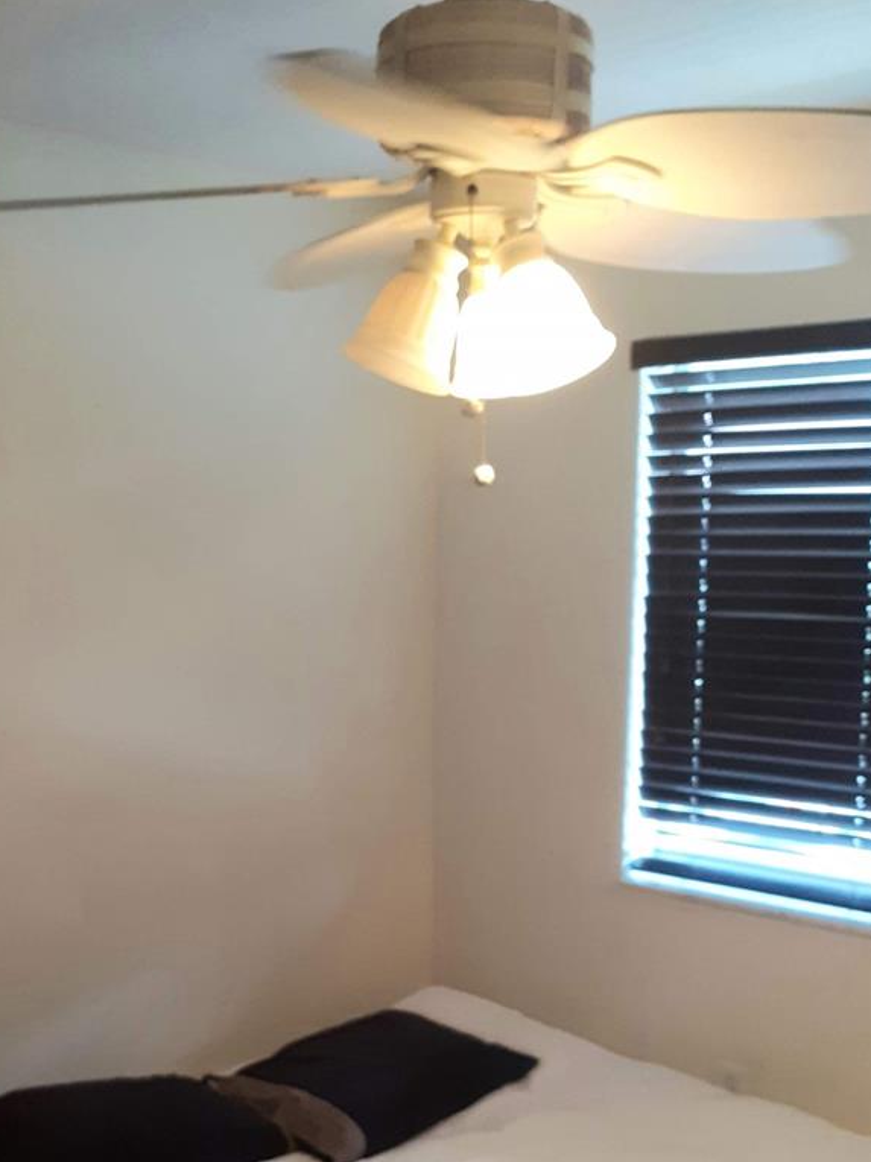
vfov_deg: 42.1
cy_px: 812
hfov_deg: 32.8
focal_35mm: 44
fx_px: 1476
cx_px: 374
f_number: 1.7
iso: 200
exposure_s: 1/40
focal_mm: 3.7
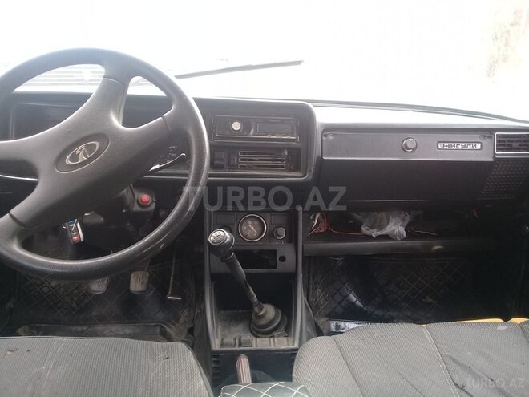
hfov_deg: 58.4
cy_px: 198
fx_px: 474
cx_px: 264
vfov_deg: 45.4
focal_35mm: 31
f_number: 2.2
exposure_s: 1/33
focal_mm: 3.3
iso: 50
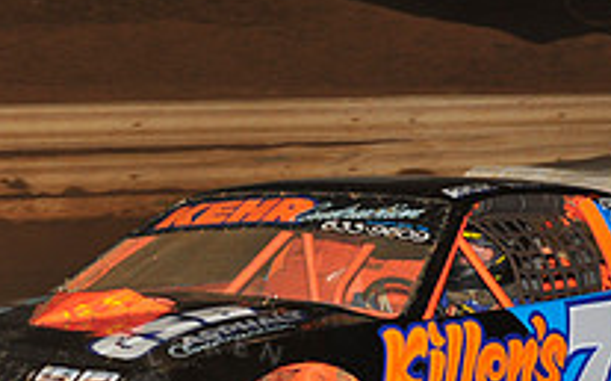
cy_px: 239
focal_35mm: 286
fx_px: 4759
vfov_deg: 4.6
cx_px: 213
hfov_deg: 7.3
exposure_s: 1/250
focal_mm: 100
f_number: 6.3
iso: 800
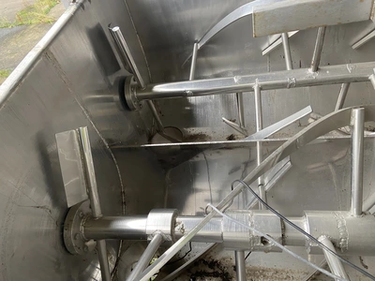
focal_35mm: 26
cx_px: 188
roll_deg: +16.6
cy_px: 140
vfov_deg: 53.1
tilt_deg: -44.9
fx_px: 282
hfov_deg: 67.3
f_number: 1.8
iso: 160
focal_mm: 4.25
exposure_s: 1/60
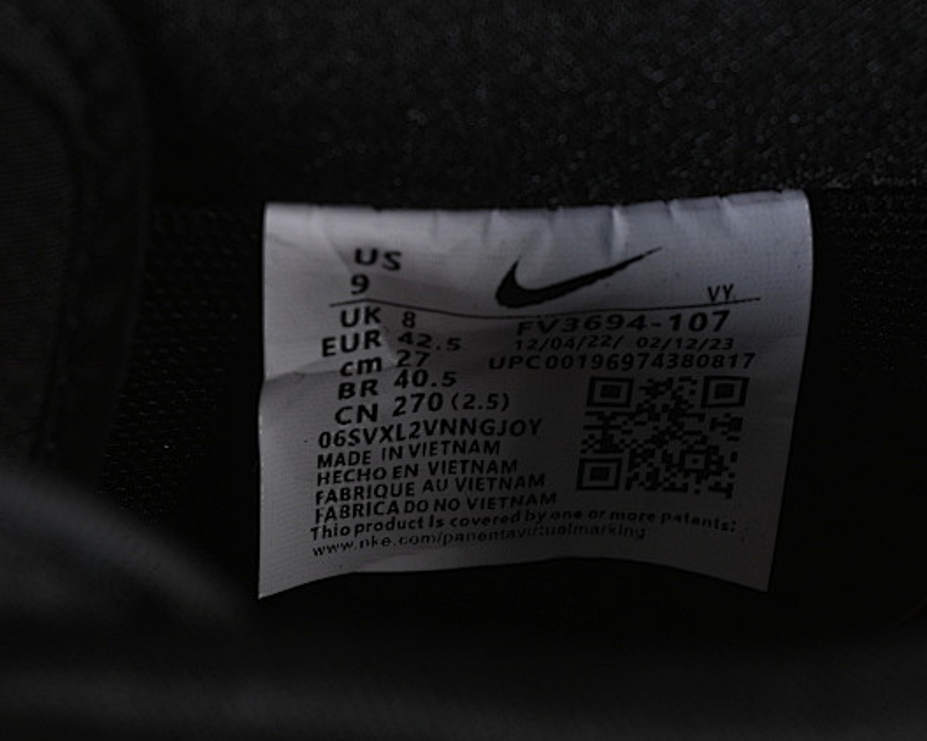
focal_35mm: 144
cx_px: 521
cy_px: 425
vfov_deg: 10.7
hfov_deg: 13.4
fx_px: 3949
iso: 160
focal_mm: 50
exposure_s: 1/50
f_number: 6.3
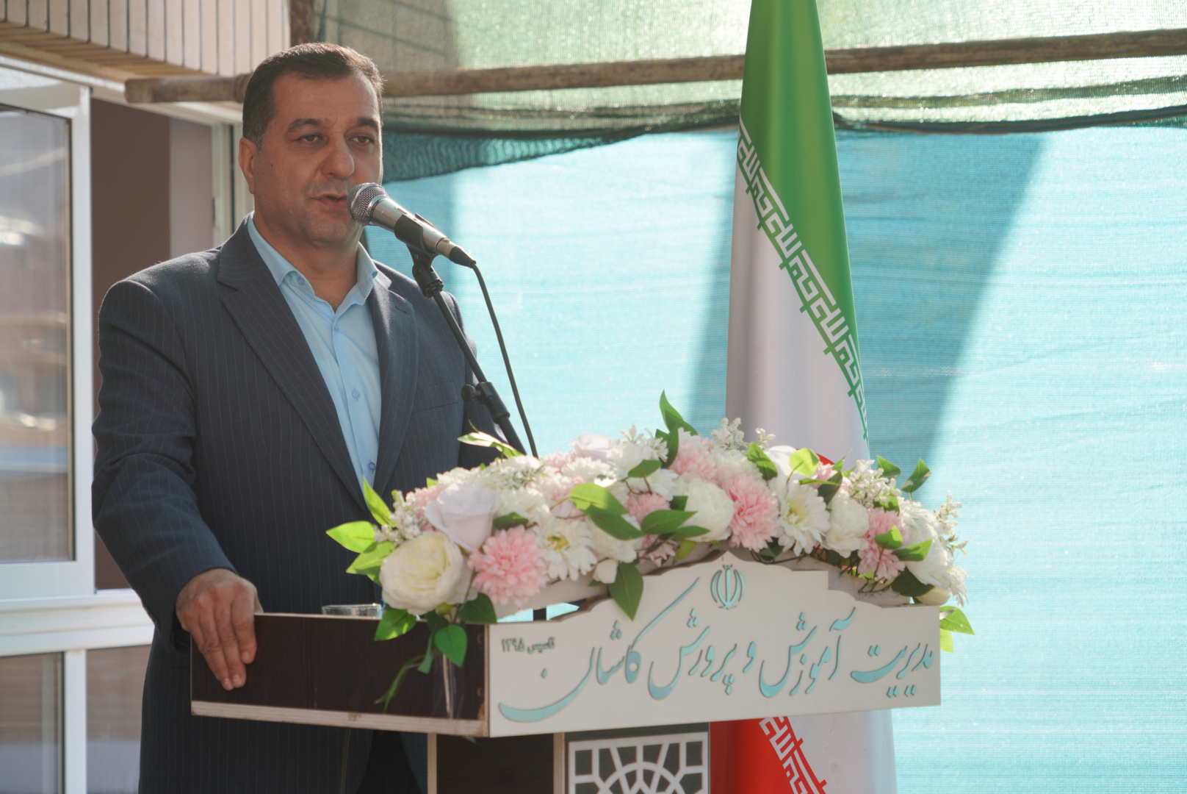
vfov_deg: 11.9
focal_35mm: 115
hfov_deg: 17.8
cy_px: 397
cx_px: 594
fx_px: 3794
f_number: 6.3
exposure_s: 1/160
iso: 200
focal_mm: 115
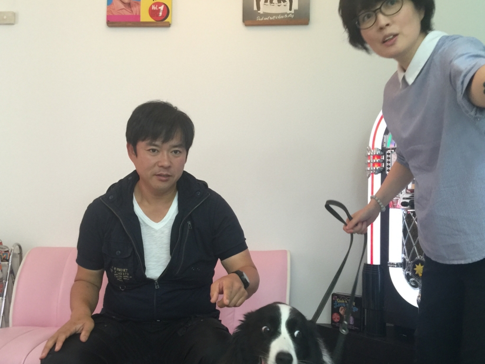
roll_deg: -2.6
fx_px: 504
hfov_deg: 51.3
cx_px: 259
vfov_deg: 39.6
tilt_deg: +3.4
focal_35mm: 36
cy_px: 195
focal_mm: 4.15
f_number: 2.2
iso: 64
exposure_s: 1/15
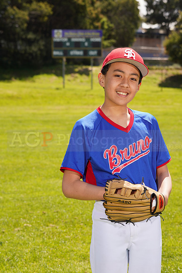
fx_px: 758
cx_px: 91
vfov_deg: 20.4
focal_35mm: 100
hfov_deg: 13.7
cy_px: 136
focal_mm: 100
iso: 100
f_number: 9
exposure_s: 1/160
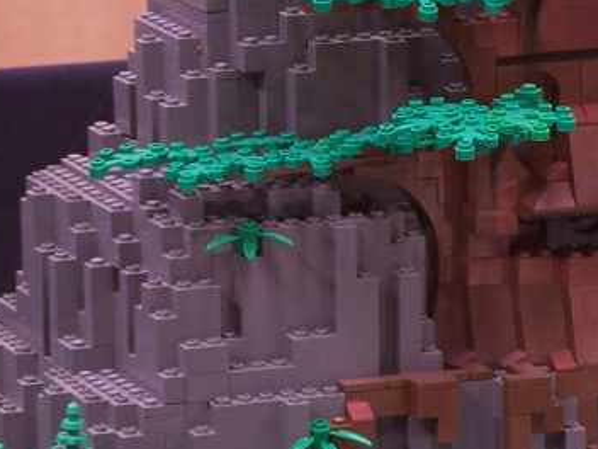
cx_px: 629
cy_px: 134
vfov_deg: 4.0
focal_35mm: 372
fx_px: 6426
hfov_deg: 5.3
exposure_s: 1/2
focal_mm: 21.2
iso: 80
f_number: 3.2
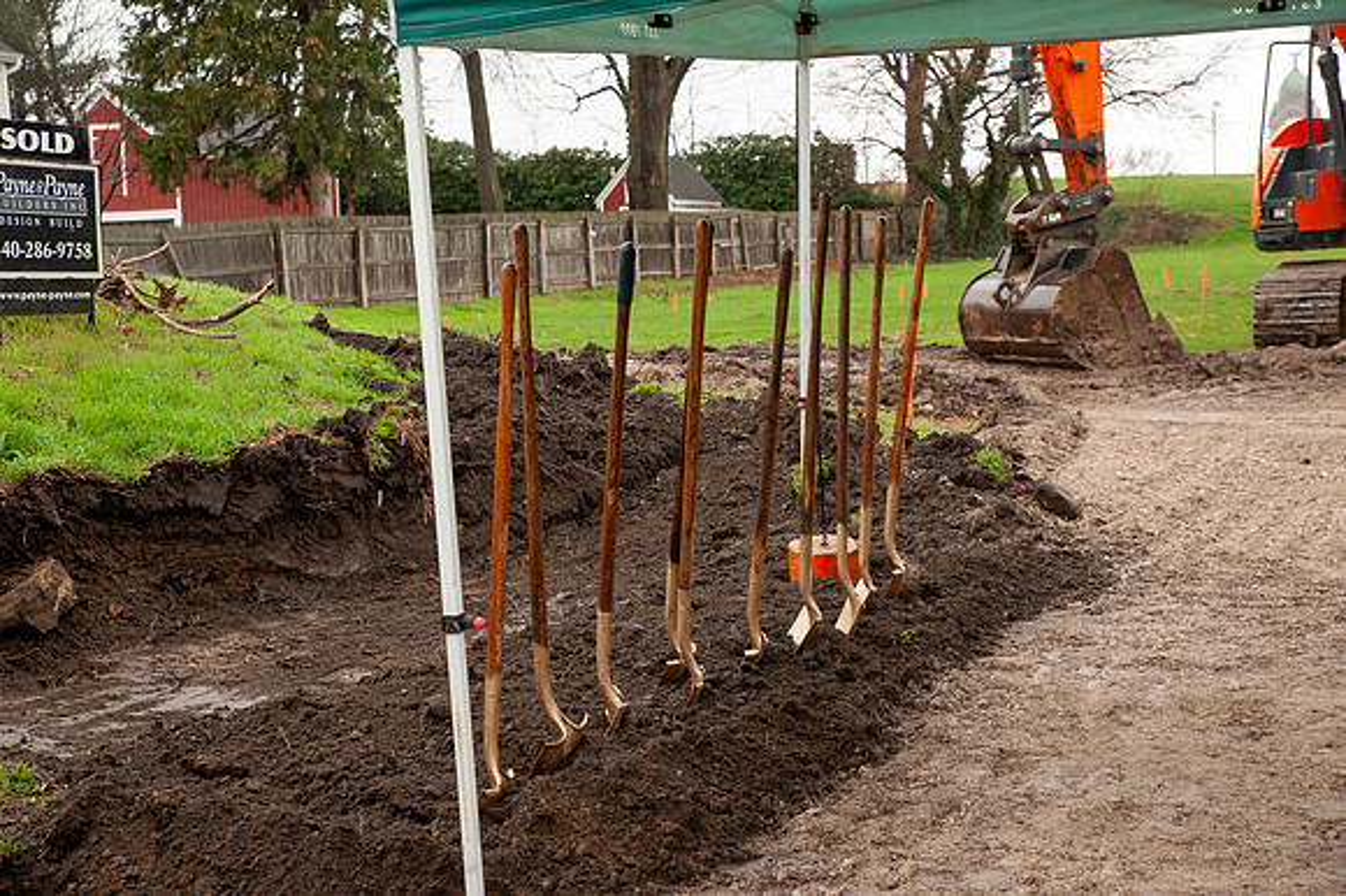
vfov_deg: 24.6
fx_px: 2055
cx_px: 673
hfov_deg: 36.3
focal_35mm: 55
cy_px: 448
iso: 640
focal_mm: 55
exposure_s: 1/160
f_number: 6.3
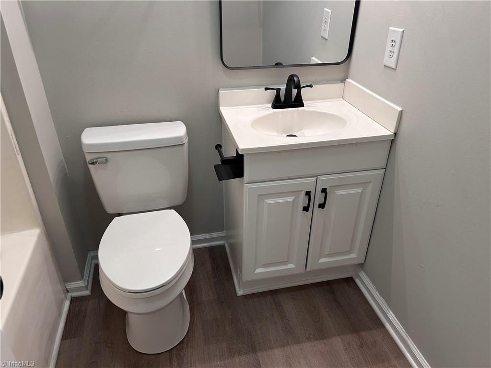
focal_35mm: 26
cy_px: 184
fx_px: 369
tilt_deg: -30.1
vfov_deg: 53.1
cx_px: 246
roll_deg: -0.2
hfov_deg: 67.3
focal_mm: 5.7
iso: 125
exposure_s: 1/60
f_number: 1.5
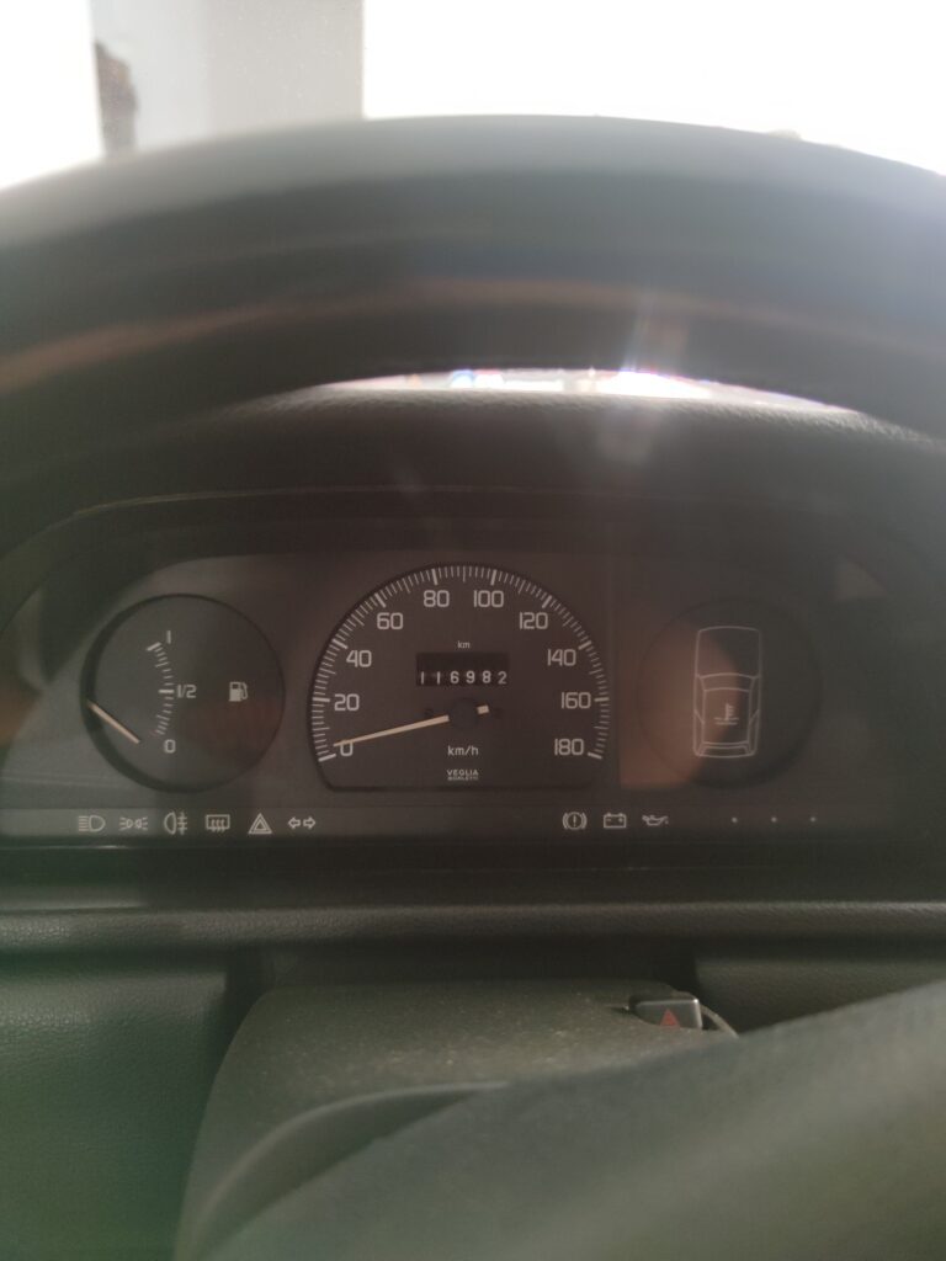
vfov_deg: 71.6
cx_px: 473
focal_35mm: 24
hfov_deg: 56.8
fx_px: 875
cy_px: 630
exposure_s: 1/60
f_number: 1.69
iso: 470
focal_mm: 6.72
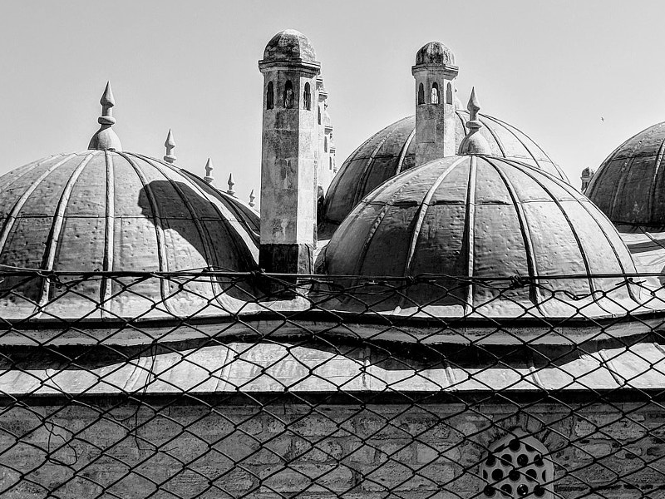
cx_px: 445
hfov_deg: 36.4
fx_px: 999
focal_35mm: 52
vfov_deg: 27.6
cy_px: 112
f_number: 2
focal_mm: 4.67
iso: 51
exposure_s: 1/2387
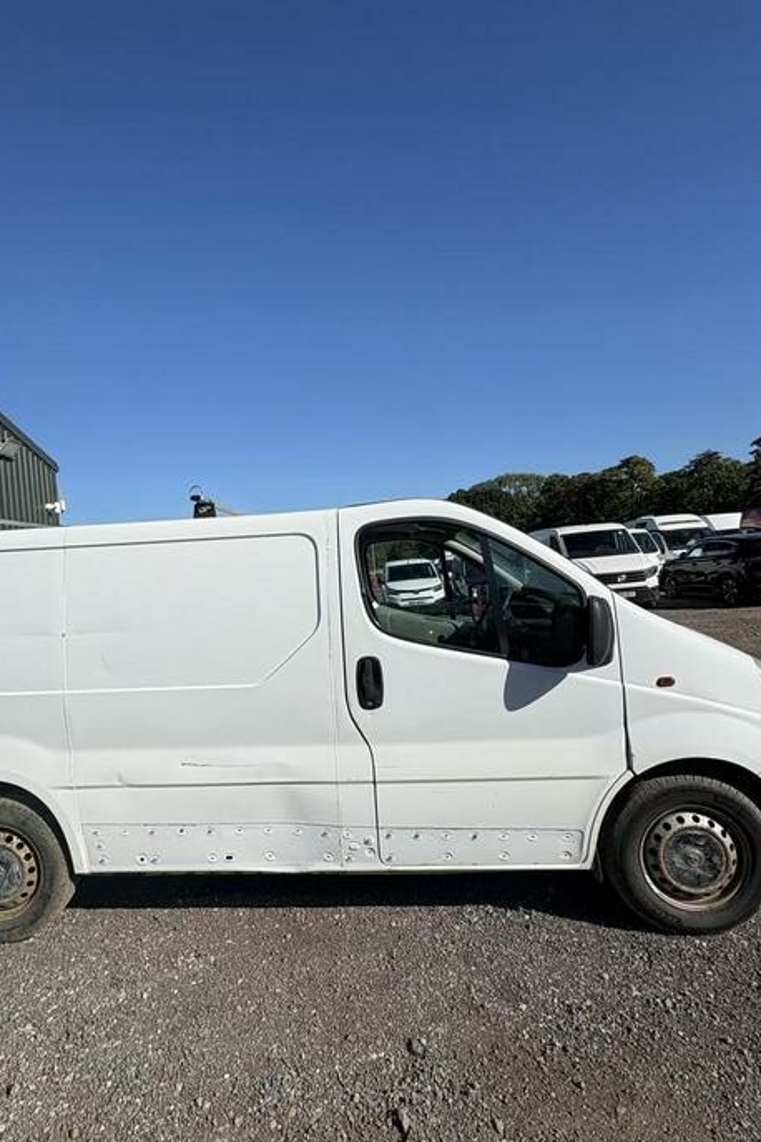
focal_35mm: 19
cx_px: 326
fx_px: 602
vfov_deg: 86.9
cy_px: 555
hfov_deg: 64.2
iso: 50
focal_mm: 2.22
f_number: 2.2
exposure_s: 1/4630
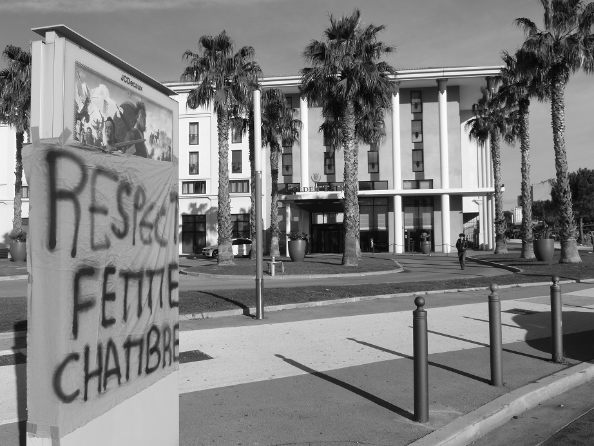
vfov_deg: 45.5
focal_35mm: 31
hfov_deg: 58.3
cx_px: 297
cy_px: 223
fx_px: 532
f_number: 4
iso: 100
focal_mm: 5.4
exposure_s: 1/1600
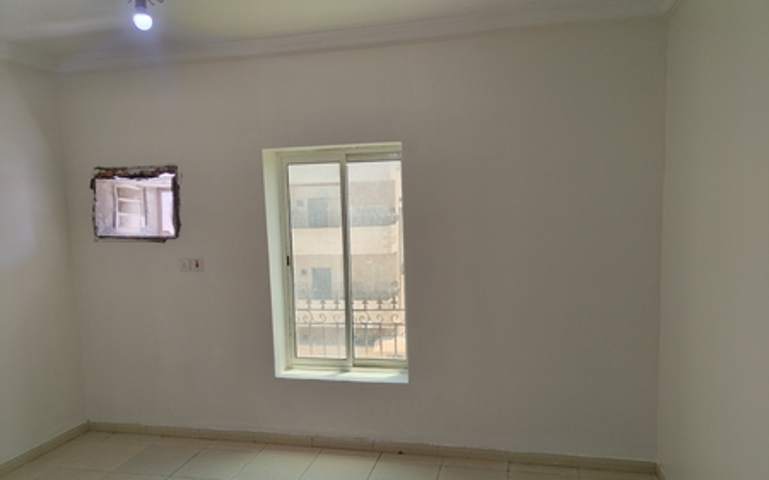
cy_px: 269
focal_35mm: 28
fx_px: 587
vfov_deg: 44.4
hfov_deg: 66.5
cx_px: 385
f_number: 1.8
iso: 116
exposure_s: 1/50
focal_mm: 4.7
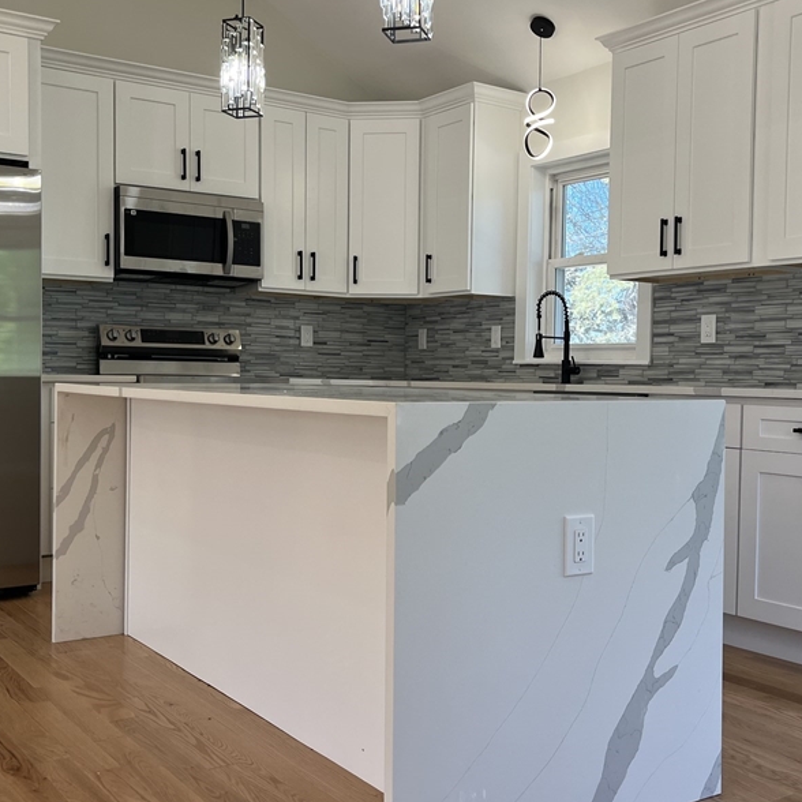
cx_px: 430
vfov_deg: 41.9
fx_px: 1048
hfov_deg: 41.8
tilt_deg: -0.5
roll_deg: -0.1
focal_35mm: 40
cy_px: 386
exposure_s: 1/120
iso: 32
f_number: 1.6
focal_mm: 5.1
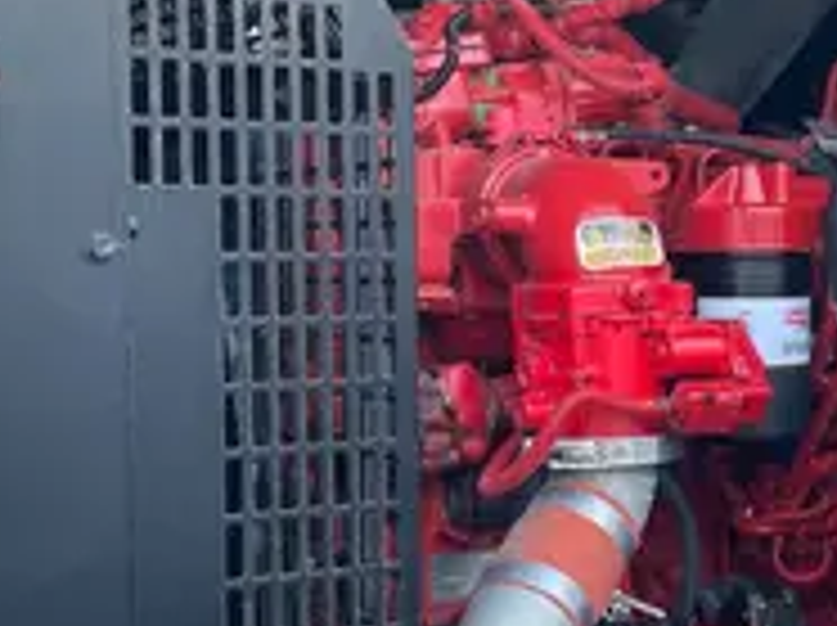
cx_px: 896
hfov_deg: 23.9
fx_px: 1859
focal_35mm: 77
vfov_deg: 19.1
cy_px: 367
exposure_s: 1/121
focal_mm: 4.2
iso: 64
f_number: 1.6
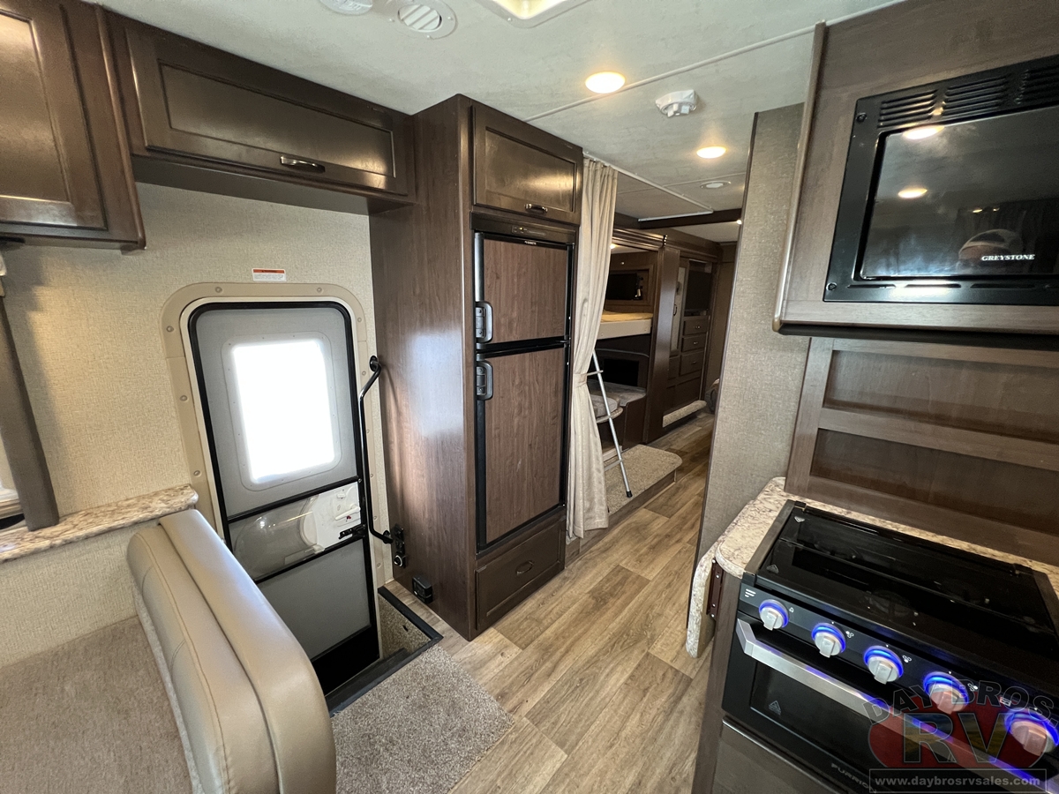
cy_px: 397
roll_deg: +0.0
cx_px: 530
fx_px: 398
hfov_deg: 106.2
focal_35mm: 13
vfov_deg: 89.9
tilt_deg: -14.5
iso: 250
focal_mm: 1.57
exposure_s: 1/64
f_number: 1.8
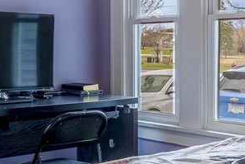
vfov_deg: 17.9
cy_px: 48
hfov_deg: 26.4
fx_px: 517
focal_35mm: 76
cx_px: 76
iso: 640
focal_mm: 14
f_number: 7.1
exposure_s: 1/200
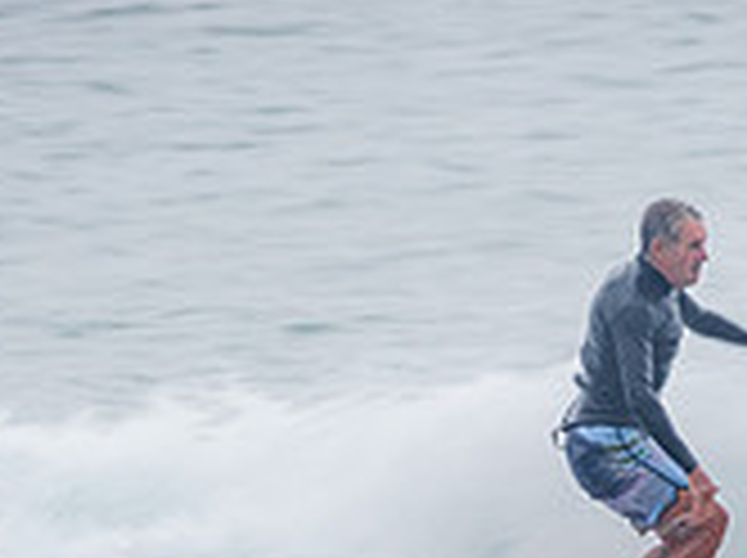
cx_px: 698
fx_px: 36309
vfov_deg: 0.9
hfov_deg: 1.2
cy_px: 668
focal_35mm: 1685
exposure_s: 1/30
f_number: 7.1
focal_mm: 500
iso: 64
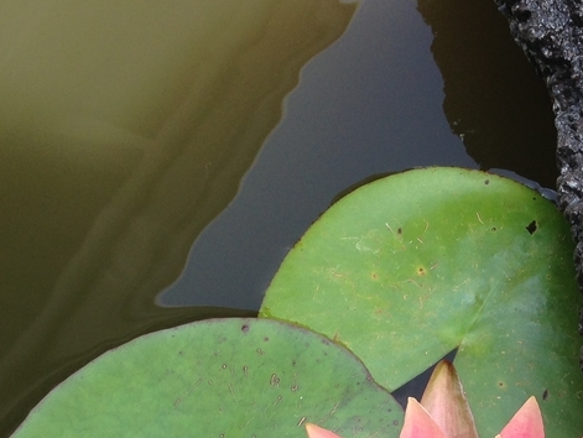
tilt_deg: -66.4
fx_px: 1416
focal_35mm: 84
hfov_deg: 23.0
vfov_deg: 17.1
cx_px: 444
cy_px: 452
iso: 50
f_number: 2.4
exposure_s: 1/240
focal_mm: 4.12
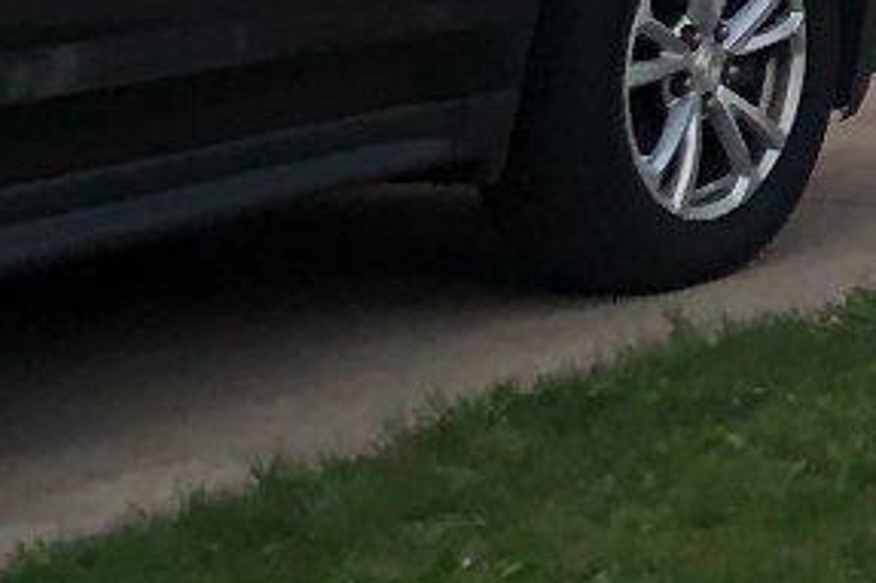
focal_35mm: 208
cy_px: -1206
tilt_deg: +11.0
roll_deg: +0.9
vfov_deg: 6.1
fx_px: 5058
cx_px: 2732
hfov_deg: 8.2
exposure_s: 1/120
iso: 40
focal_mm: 3.99
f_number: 1.8
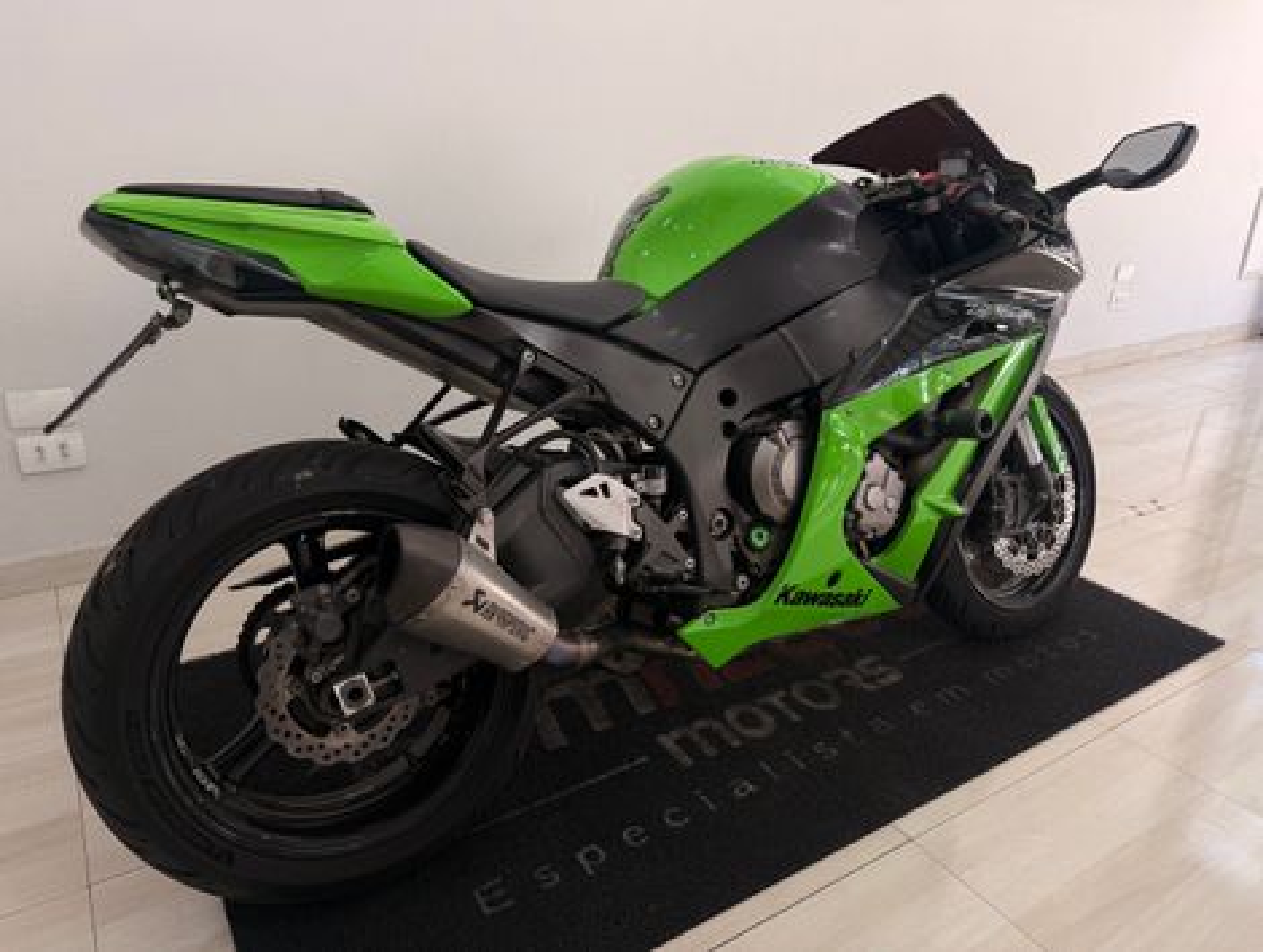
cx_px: 632
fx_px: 877
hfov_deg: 71.5
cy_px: 476
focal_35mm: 24
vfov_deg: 56.9
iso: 100
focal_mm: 6.76
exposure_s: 1/264
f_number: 1.78
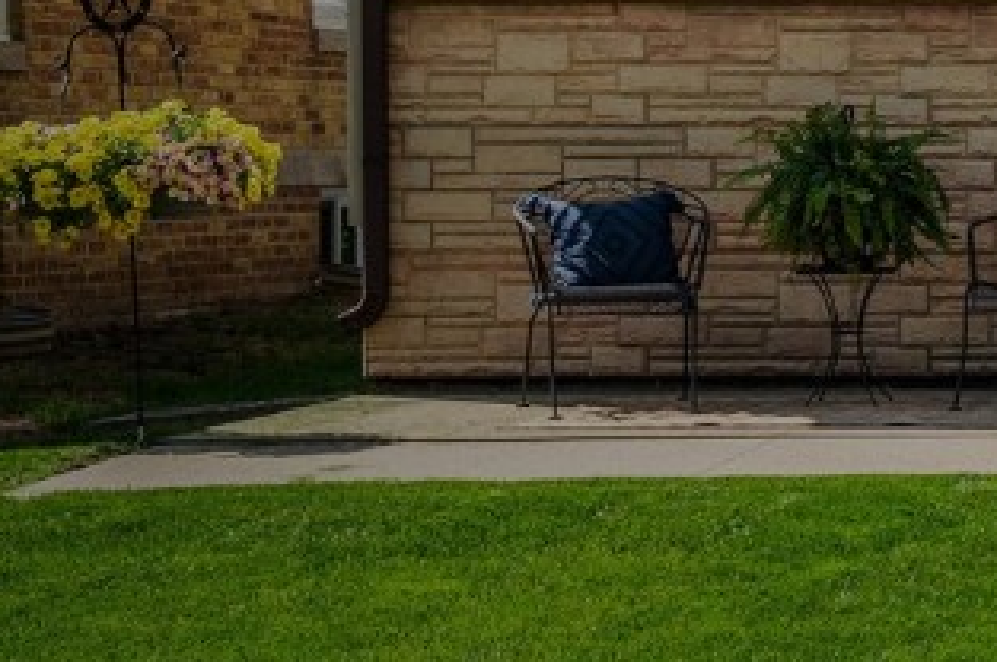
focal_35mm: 129
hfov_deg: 14.3
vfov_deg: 10.1
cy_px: -439
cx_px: 1701
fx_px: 3569
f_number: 9
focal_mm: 35
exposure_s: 1/800
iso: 400
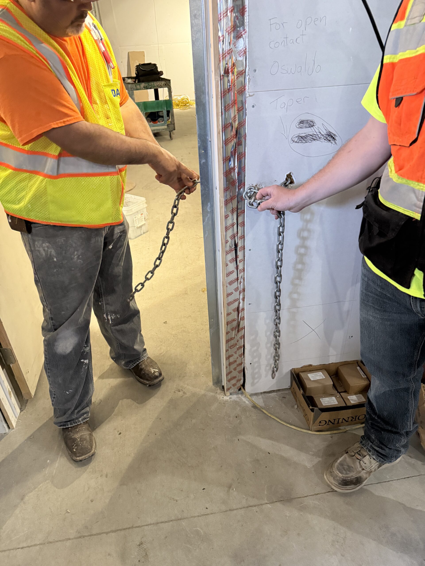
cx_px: 212
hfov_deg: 56.8
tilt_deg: -32.9
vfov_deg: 71.6
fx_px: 393
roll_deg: +0.9
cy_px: 283
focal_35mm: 24
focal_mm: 6.76
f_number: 1.78
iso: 640
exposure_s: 1/60
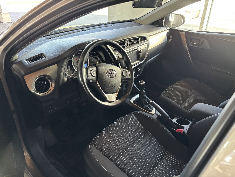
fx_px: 177
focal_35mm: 26
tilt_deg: -28.0
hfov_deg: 67.3
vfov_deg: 53.1
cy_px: 88
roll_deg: -1.4
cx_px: 118
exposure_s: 1/60
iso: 400
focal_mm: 5.96
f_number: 1.6
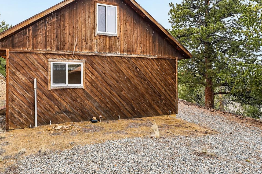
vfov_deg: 61.7
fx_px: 146
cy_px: 76
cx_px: 93
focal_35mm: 20
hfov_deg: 81.8
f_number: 8
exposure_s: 1/80
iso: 100
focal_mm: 14
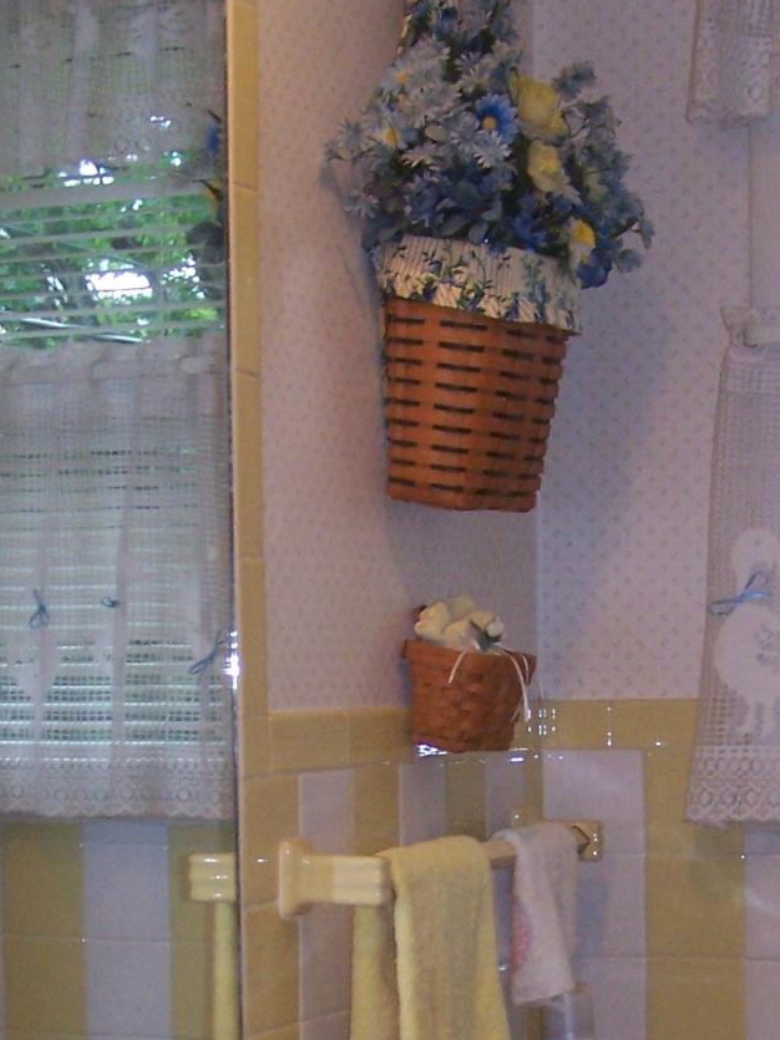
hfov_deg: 16.2
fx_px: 2735
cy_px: 915
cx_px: 450
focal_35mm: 91
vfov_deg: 21.1
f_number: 2.8
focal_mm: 6.3
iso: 140
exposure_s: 1/60
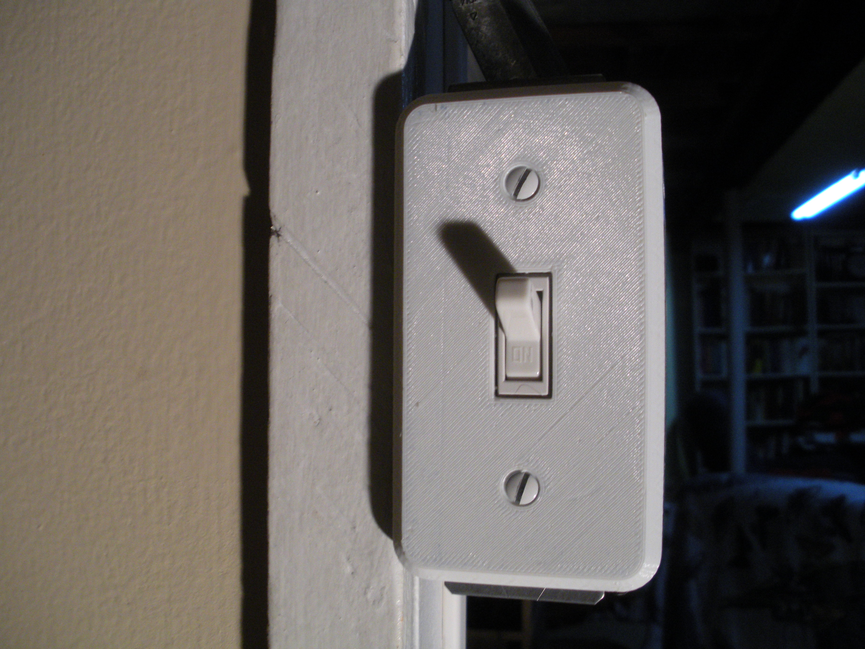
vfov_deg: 39.7
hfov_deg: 51.4
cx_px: 432
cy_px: 324
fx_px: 900
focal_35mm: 36
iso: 245
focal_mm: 6.3
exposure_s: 1/58.3
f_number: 3.5
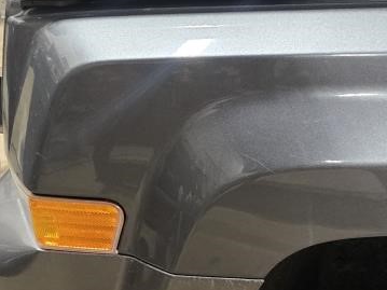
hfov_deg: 20.9
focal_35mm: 82
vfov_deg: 17.5
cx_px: 551
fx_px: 916
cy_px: 306
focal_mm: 6.3
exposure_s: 1/60
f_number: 1.7
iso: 800
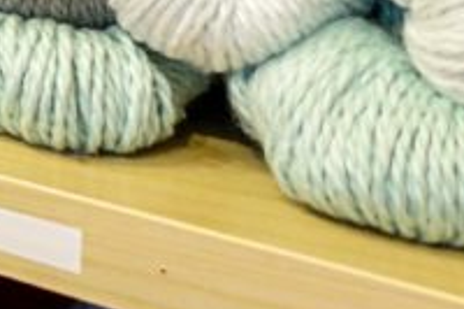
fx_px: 1584
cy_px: -289
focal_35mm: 123
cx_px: -650
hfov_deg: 12.8
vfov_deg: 10.3
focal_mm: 8.8
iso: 800
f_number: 2.8
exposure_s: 1/30
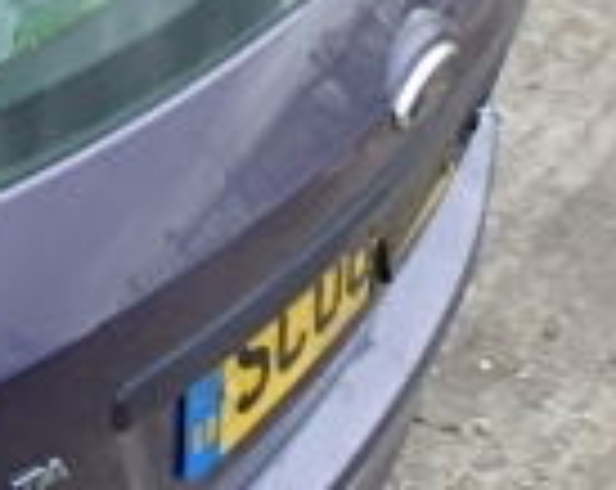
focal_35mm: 96
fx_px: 1746
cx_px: -710
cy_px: 94
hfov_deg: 15.1
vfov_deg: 15.9
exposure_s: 1/160
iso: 125
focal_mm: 3.7
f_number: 3.5
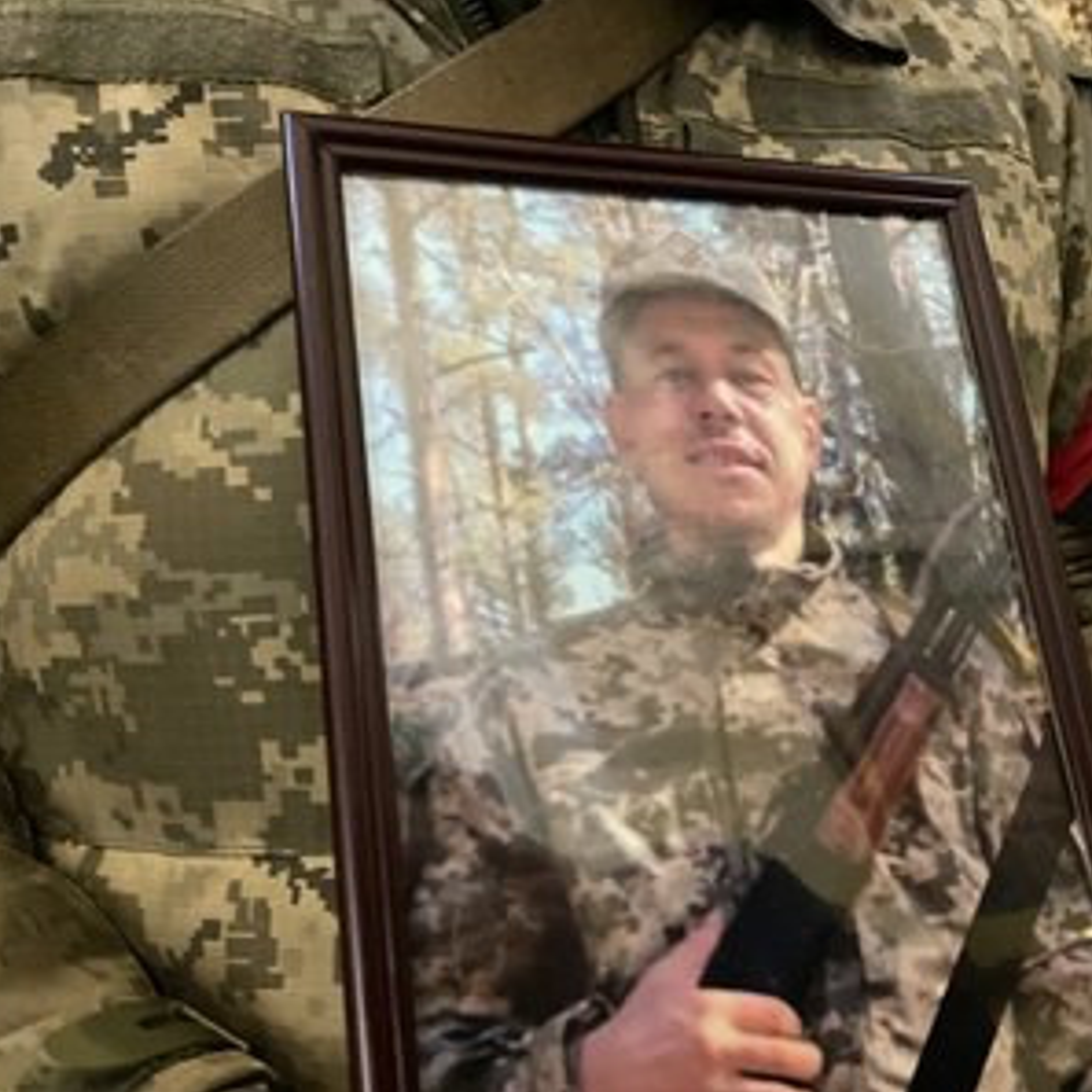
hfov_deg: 51.7
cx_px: 713
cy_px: 548
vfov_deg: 52.5
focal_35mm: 31
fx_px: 1106
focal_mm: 4.2
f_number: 1.6
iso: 500
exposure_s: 1/33
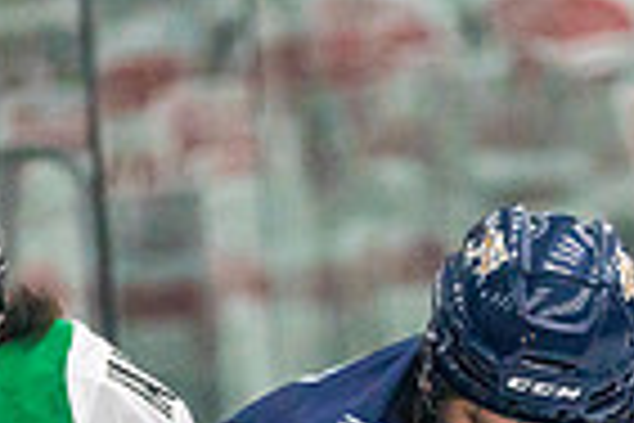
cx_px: 346
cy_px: 866
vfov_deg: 2.0
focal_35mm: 680
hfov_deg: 3.0
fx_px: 11975
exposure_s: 1/1600
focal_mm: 165
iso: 4000
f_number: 2.8
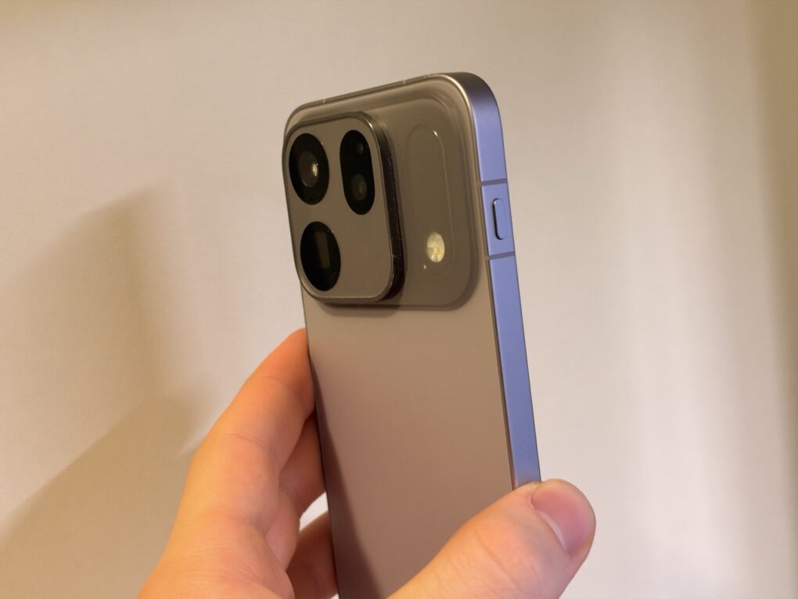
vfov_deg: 30.3
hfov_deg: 39.7
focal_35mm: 48
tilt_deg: +0.3
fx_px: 1107
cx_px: 399
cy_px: 300
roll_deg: +0.8
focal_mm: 6.93
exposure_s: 1/60
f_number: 1.8
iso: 200
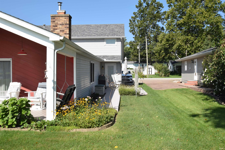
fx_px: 225
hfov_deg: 53.1
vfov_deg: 36.9
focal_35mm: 36
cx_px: 112
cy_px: 75
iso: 200
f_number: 9
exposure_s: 1/320
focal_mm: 24
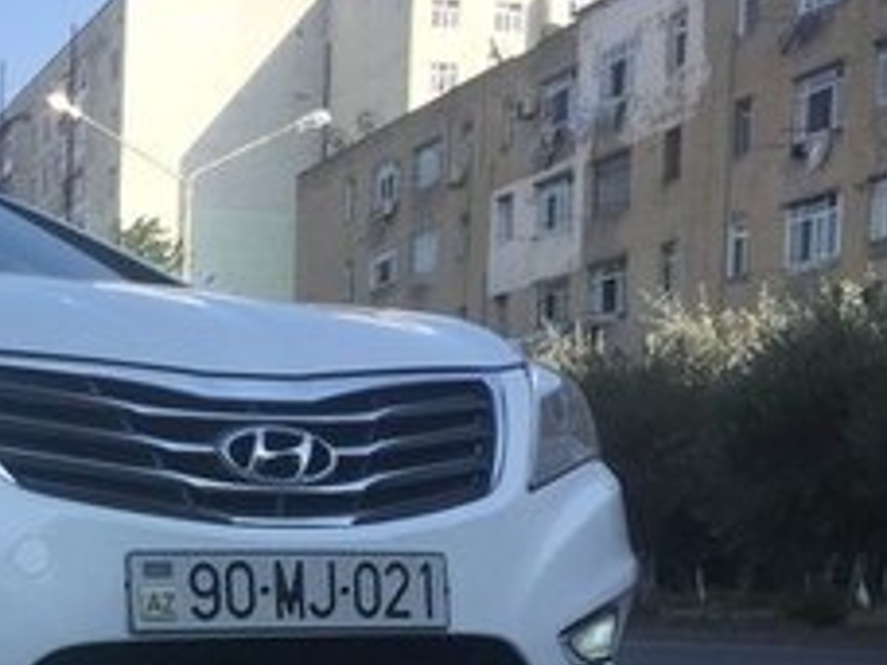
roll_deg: -0.6
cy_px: 737
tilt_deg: -1.3
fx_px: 2152
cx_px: -121
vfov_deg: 17.0
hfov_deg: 21.9
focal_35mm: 84
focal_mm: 4.15
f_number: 2.2
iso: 32
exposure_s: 1/1319
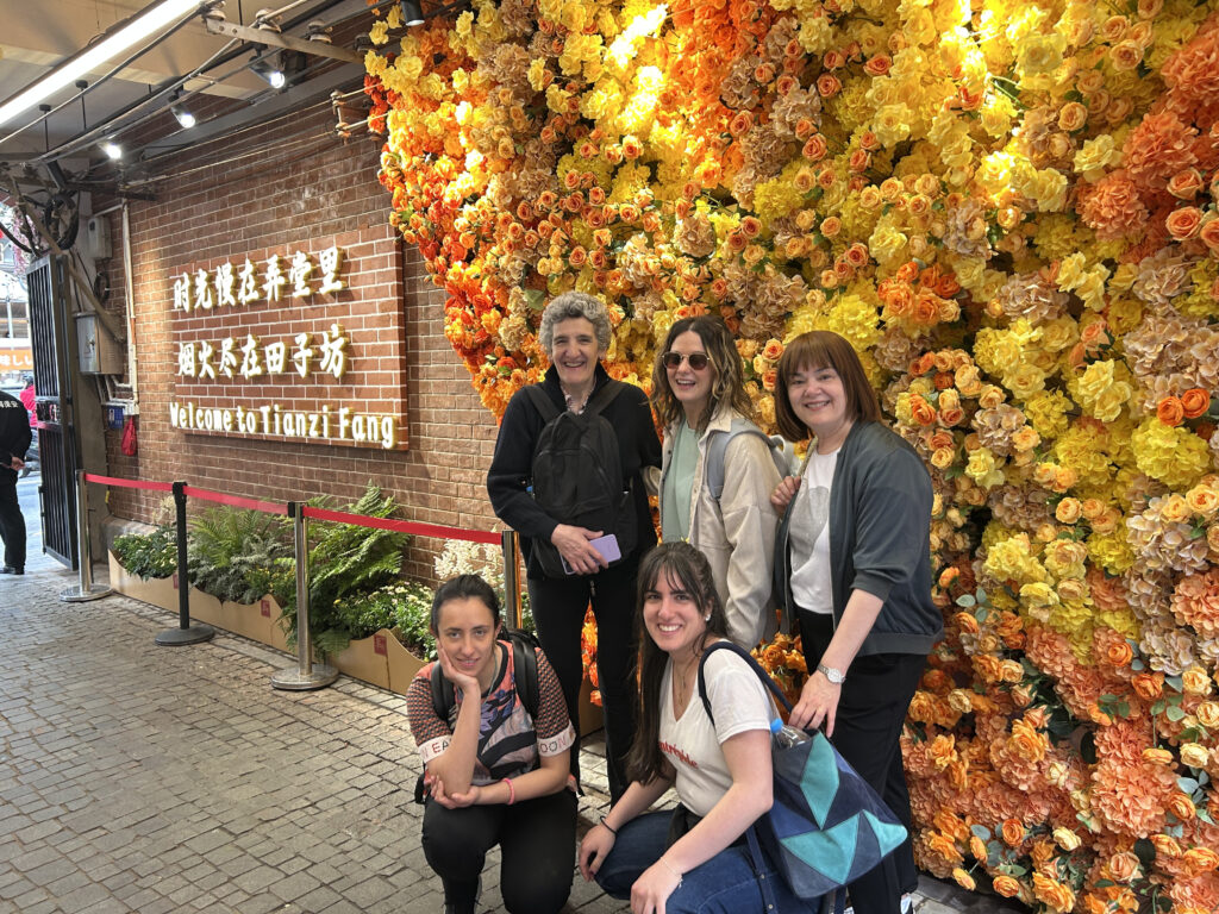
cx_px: 610
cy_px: 457
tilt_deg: -4.0
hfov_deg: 67.3
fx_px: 916
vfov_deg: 53.1
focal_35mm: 26
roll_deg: +0.0
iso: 100
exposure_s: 1/100
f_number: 1.5
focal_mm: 5.7
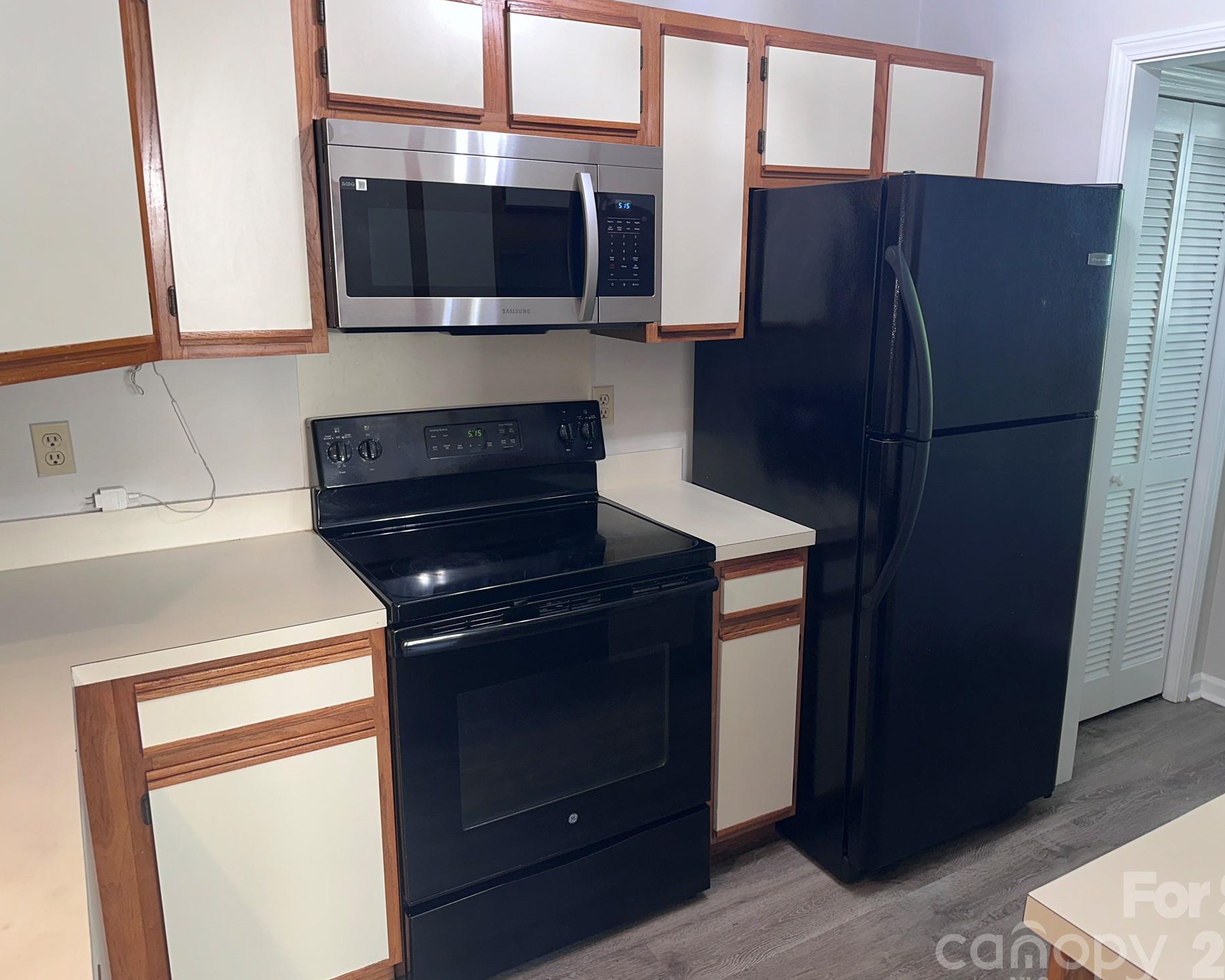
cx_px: 655
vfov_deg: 54.9
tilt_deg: -13.0
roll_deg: -1.4
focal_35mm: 26
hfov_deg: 66.0
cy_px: 492
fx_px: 943
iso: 50
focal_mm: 6.86
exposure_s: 1/30
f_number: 1.78
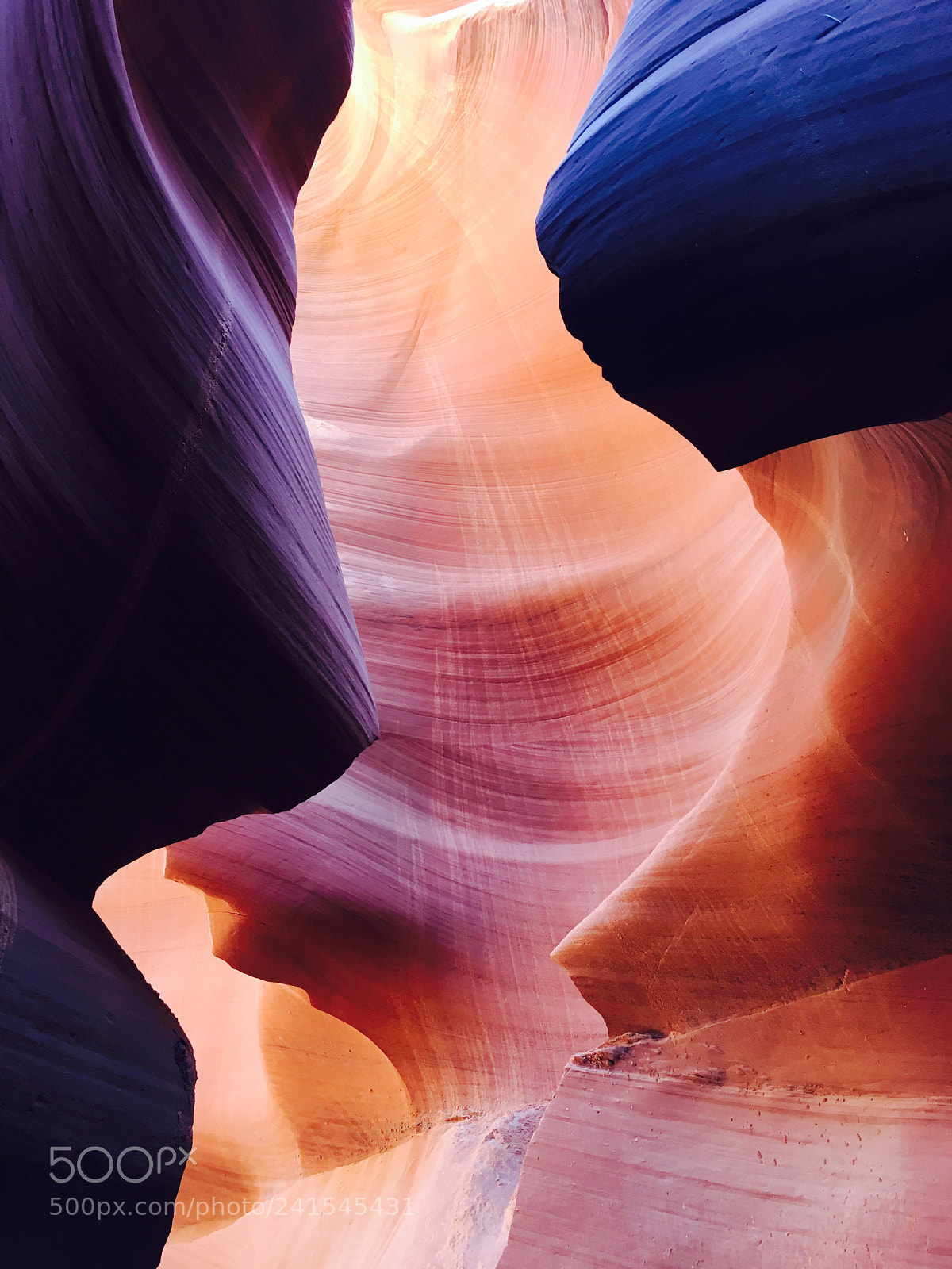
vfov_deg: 61.7
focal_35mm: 29
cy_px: 634
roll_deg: +10.1
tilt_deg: +33.8
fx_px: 1063
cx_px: 476
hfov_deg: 48.2
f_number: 2.2
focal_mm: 4.15
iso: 80
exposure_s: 1/33
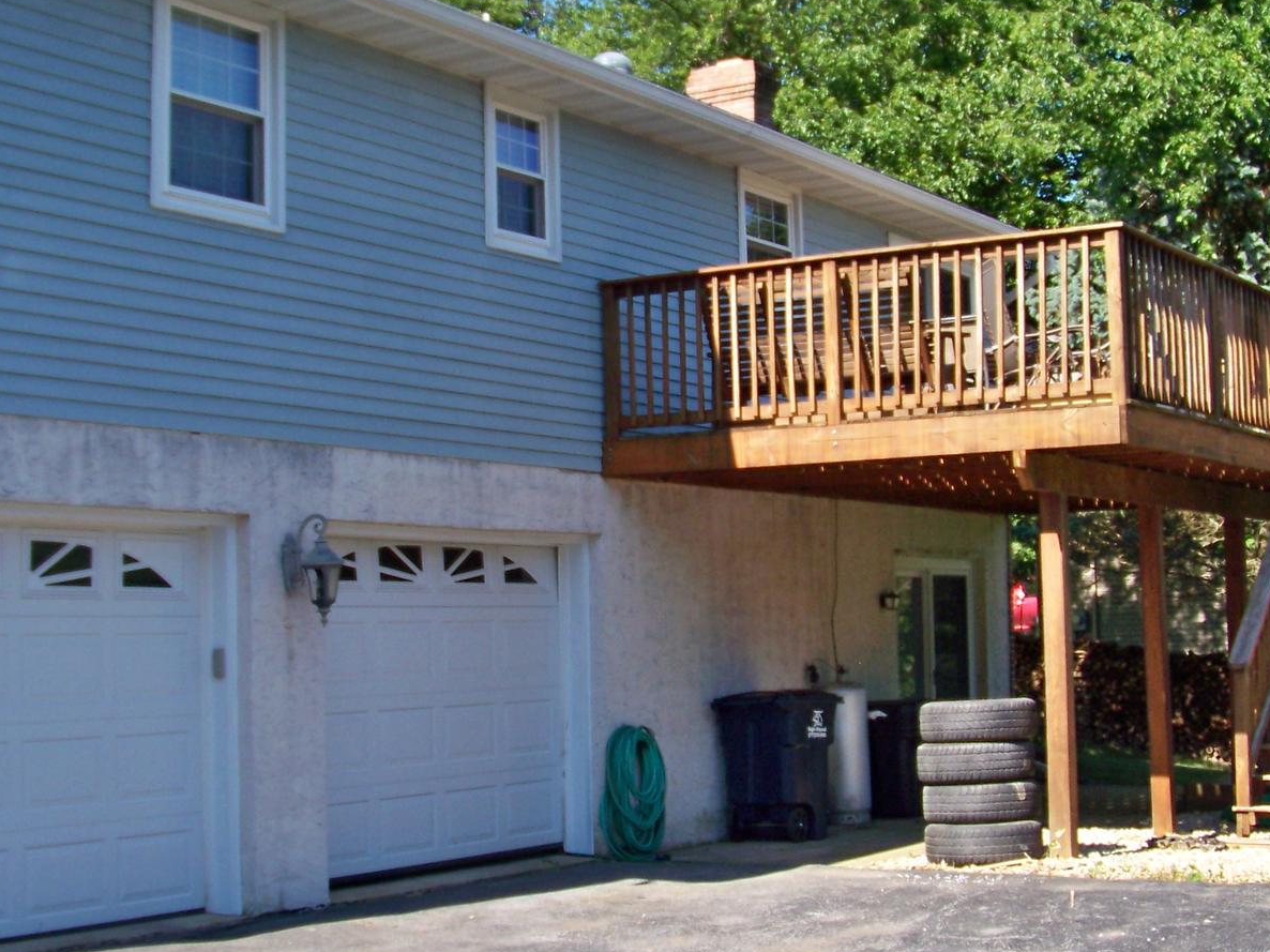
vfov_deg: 25.6
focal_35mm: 57
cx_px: 632
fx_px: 2091
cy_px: 518
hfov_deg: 33.8
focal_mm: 5.85
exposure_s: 1/500
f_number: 2.8
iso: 64
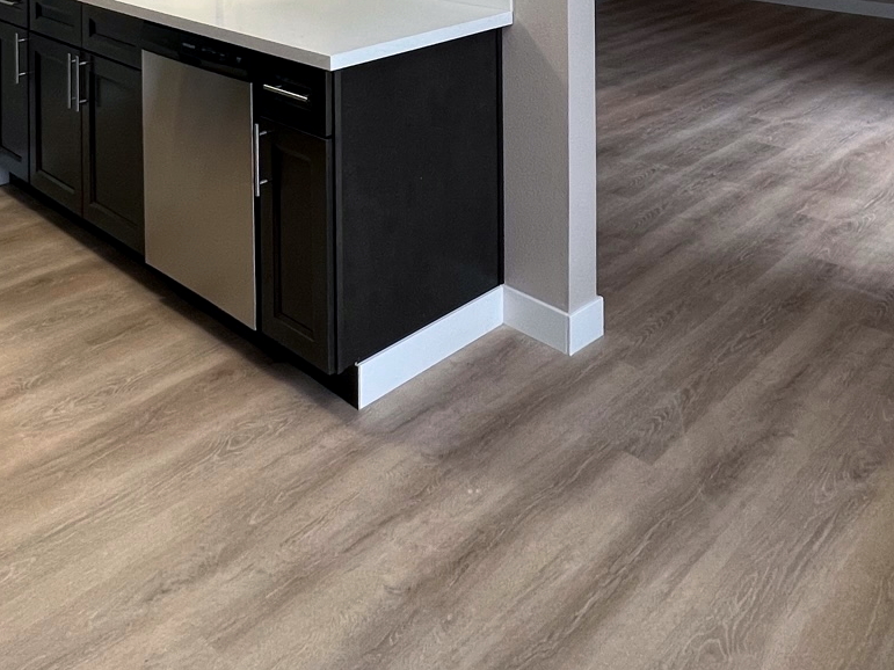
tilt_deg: -0.9
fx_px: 878
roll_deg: +0.0
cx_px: 496
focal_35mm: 34
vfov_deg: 32.6
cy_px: -176
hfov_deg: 53.8
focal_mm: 1.57
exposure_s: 1/120
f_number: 1.8
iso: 160
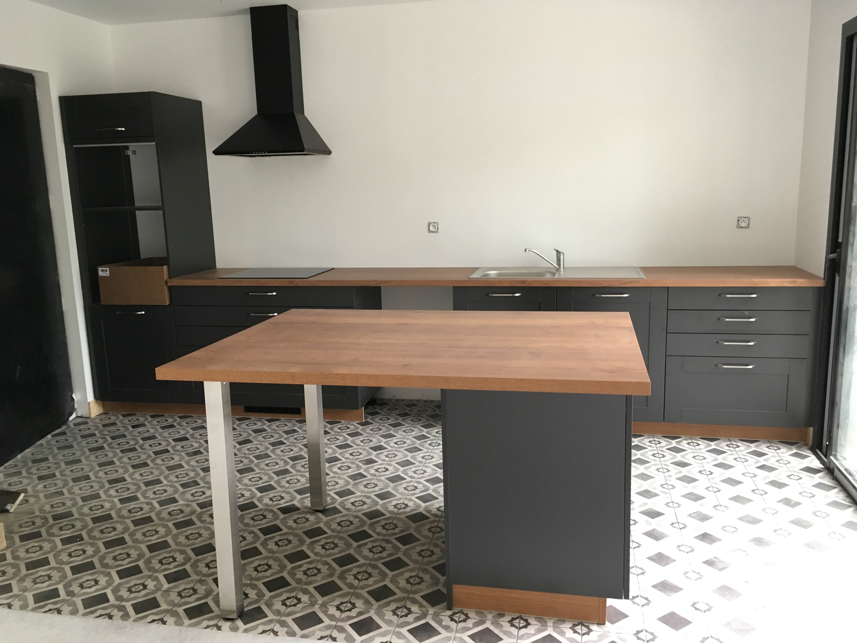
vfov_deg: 48.2
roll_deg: +1.4
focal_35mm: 29
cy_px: 322
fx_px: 718
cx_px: 428
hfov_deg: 61.7
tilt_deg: -12.2
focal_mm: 4.15
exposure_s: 1/33
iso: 125
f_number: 2.2
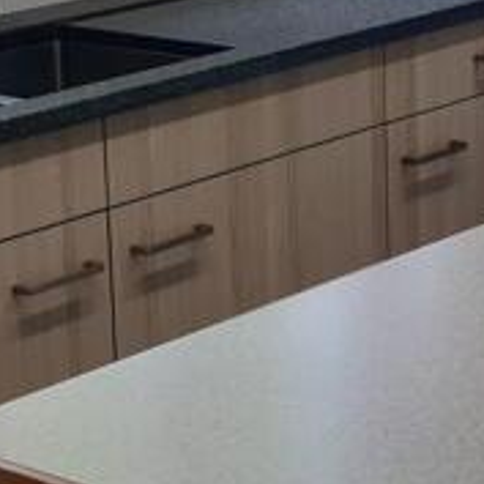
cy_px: 139
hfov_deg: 13.1
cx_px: 235
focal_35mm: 133
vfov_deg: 13.1
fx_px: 2104
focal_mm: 3.92
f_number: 1.7
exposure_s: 1/100
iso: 64
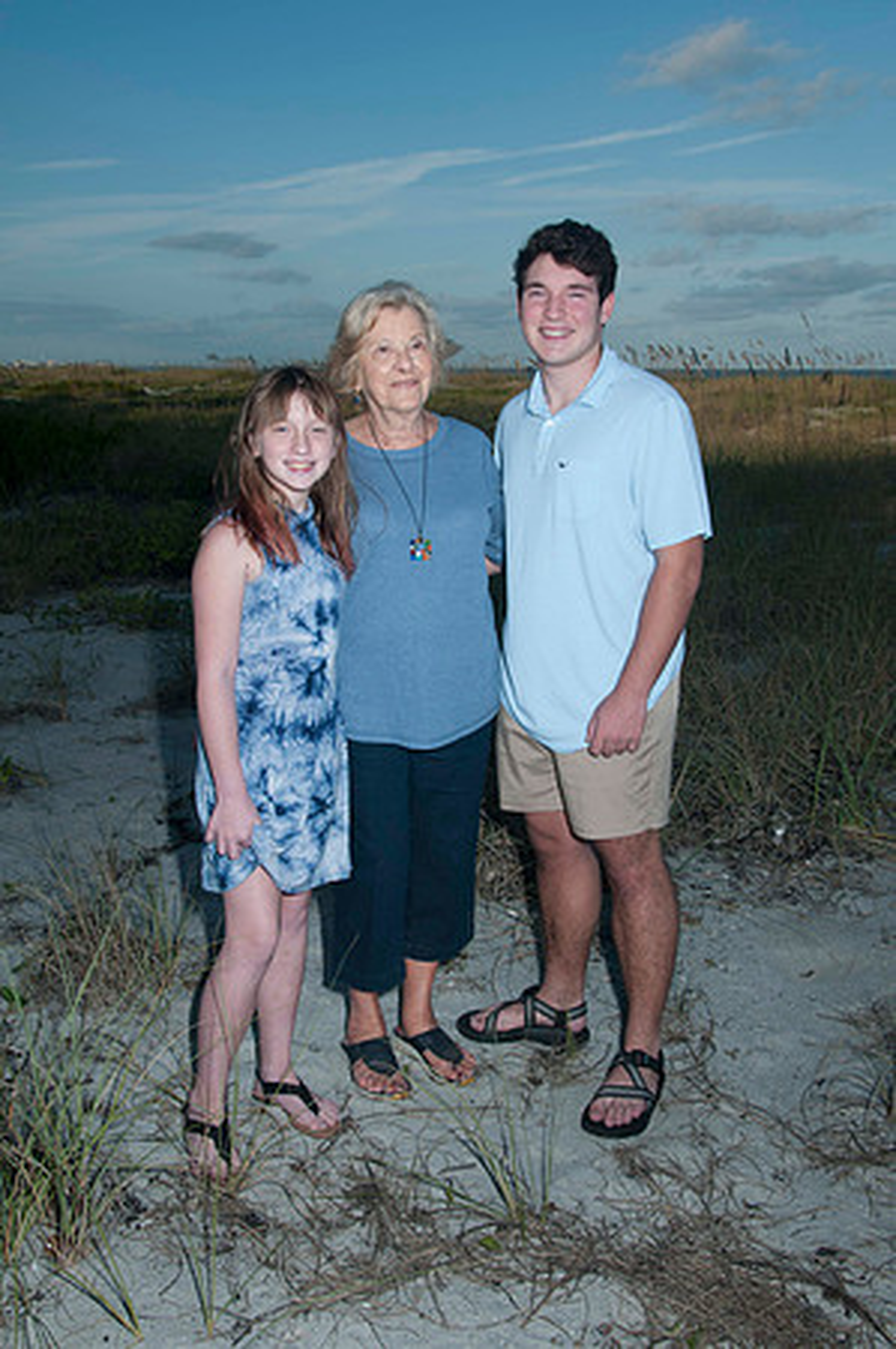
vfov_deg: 53.2
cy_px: 674
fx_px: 1347
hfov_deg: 36.8
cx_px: 448
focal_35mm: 36
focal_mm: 24
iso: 100
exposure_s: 1/250
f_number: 9
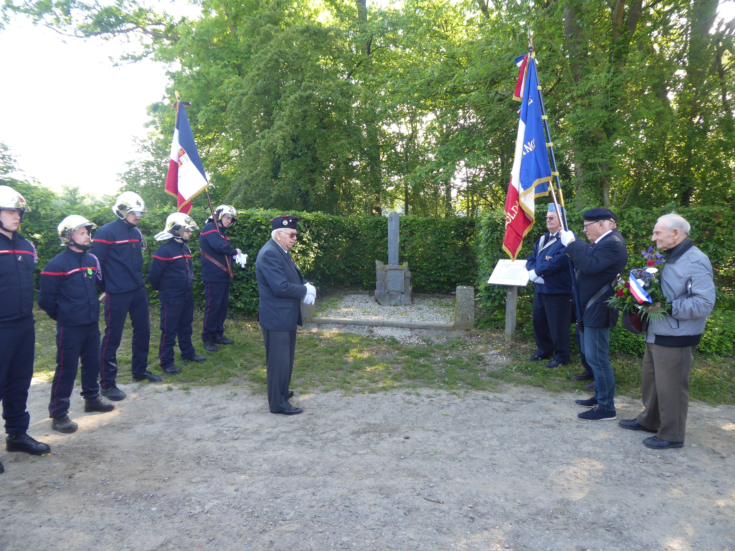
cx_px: 368
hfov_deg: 69.4
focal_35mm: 25
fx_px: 531
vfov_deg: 54.9
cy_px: 276
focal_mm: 4.3
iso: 100
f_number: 3.3
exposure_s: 1/60
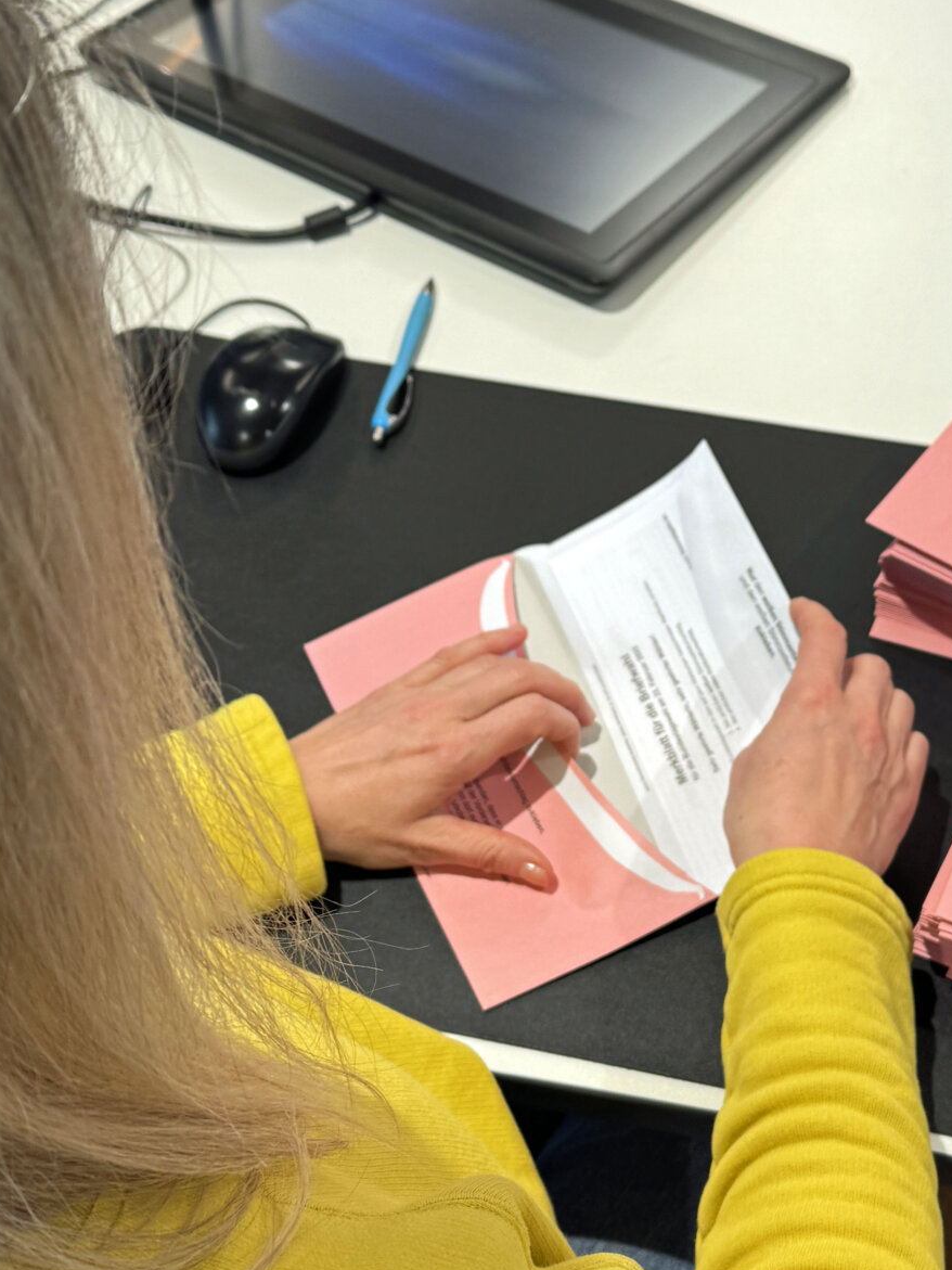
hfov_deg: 34.4
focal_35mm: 41
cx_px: 721
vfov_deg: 45.7
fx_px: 1504
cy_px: 682
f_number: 1.78
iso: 80
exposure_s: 1/100
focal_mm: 6.76
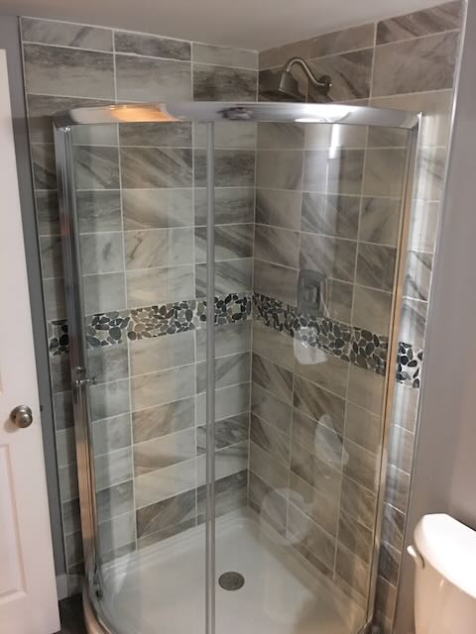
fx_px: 532
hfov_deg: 48.2
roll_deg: -0.9
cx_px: 238
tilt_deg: -14.3
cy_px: 317
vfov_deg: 61.7
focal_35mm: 29
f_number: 2.2
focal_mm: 4.15
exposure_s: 1/4
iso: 80
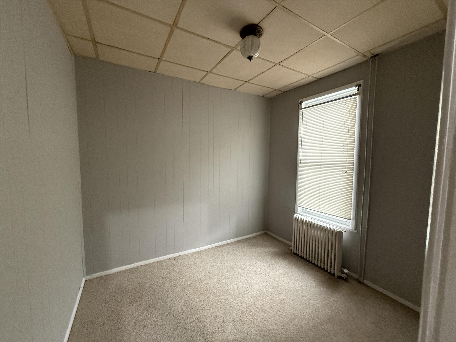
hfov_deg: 102.1
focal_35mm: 14
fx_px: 184
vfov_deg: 85.7
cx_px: 228
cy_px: 171
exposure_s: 1/120
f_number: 2.2
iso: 640
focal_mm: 2.22
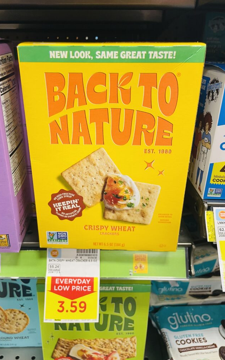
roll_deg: -0.2
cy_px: 179
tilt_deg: -25.3
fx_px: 275
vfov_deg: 66.5
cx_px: 99
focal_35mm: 28
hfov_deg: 44.5
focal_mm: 4.2
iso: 100
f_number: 1.6
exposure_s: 1/60
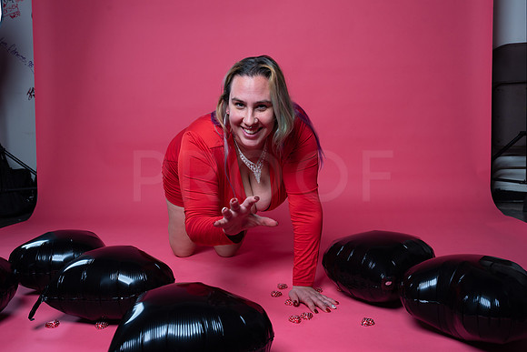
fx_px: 512
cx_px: 264
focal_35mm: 35
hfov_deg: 54.4
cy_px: 176
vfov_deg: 37.9
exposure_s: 1/160
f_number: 8
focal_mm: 35
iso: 100
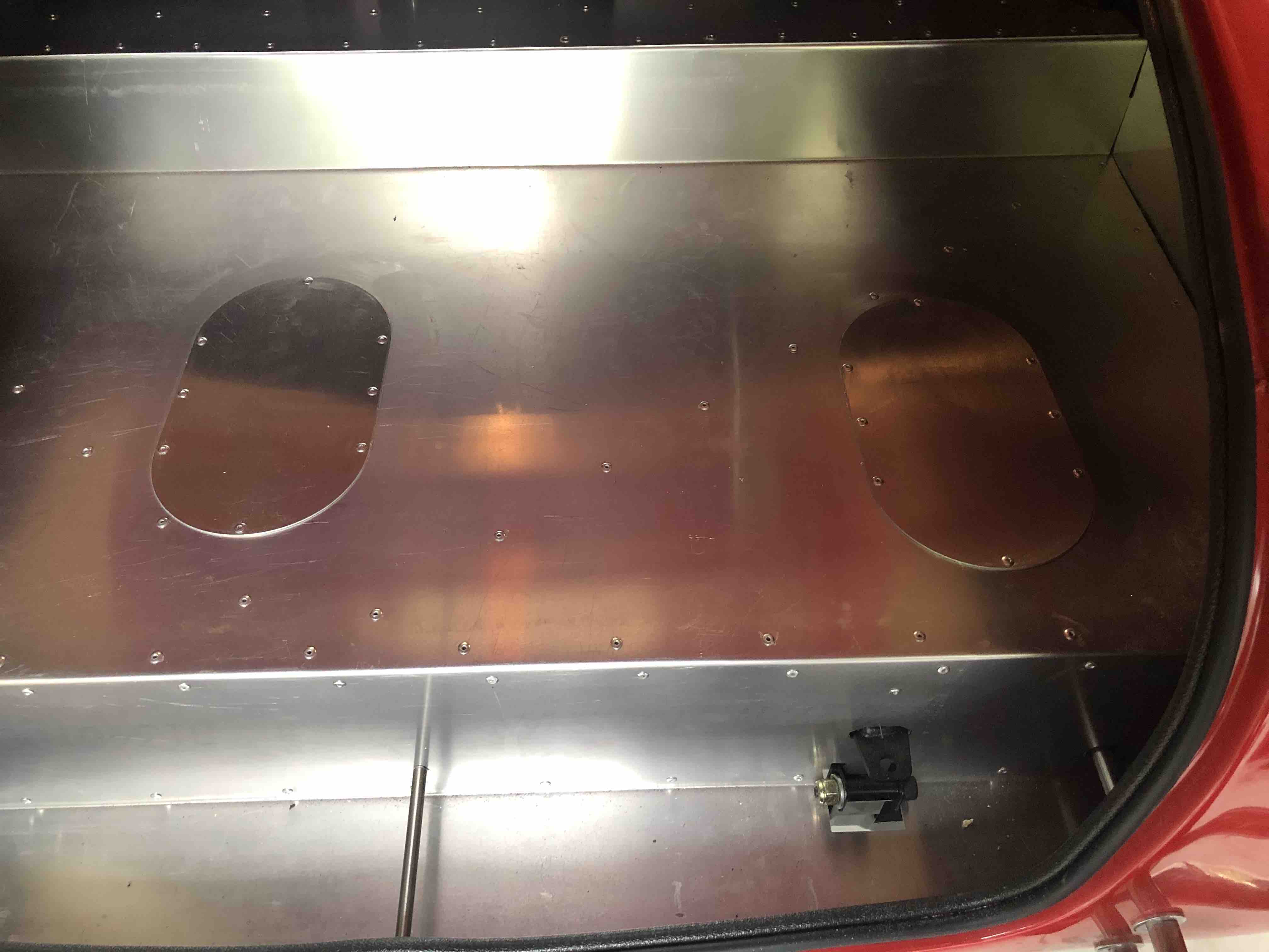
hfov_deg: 63.4
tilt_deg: -51.2
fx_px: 1026
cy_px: 476
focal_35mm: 28
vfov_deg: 49.7
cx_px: 634
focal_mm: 4
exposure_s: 1/15
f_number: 1.8
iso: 80
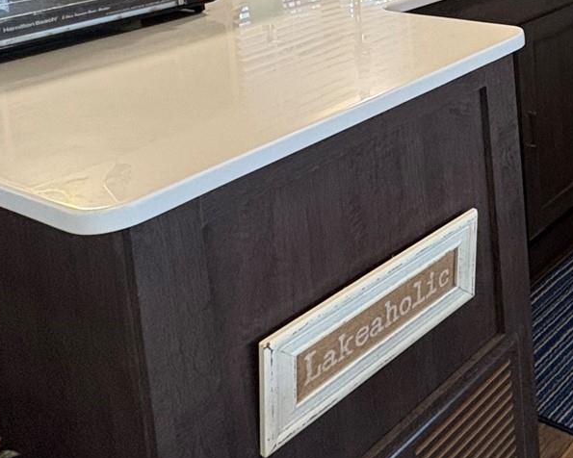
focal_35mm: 47
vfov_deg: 27.9
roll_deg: +0.1
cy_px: -98
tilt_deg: -6.8
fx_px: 797
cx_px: 709
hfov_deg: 32.0
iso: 320
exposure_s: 1/60
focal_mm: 2.22
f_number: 2.2
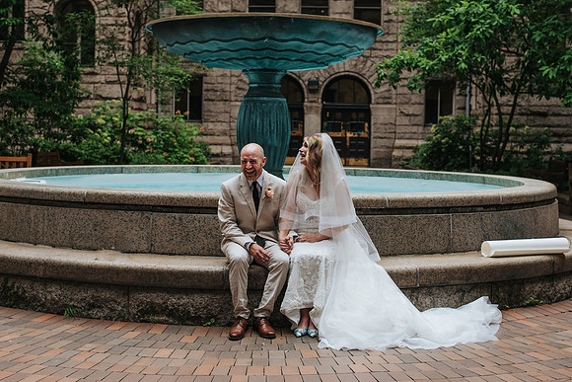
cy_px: 199
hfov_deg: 34.5
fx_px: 920
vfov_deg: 23.4
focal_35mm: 58
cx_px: 304
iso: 400
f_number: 4
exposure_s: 1/400
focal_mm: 50
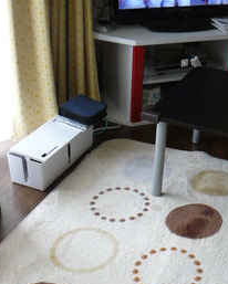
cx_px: 196
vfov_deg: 21.8
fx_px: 733
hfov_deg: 17.5
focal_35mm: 87
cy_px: 197
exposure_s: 1/30
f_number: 2.8
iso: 200
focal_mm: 7.1
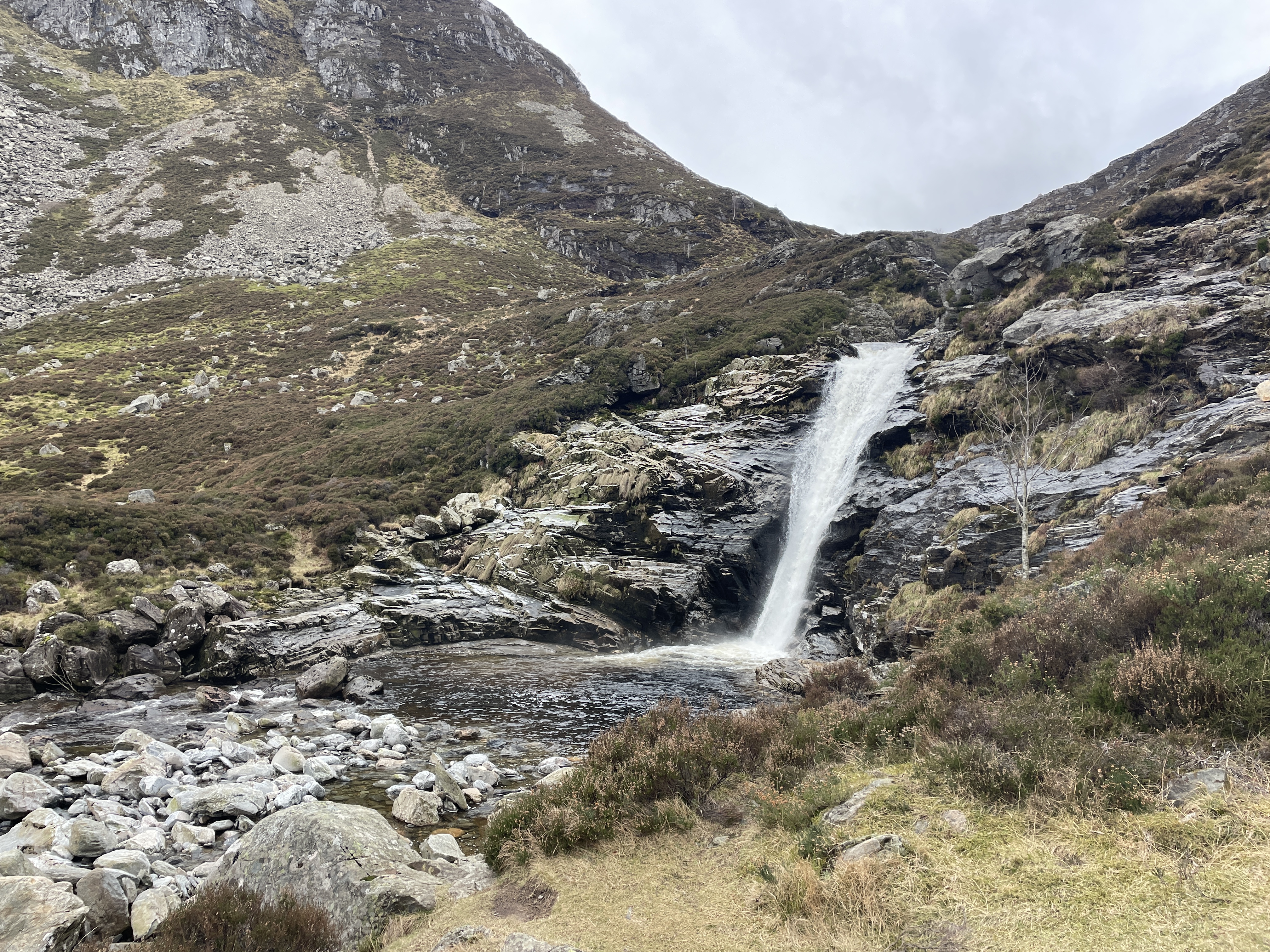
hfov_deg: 67.3
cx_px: 635
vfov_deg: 53.1
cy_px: 476
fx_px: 954
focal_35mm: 26
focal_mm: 4.2
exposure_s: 1/396
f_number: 1.6
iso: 32
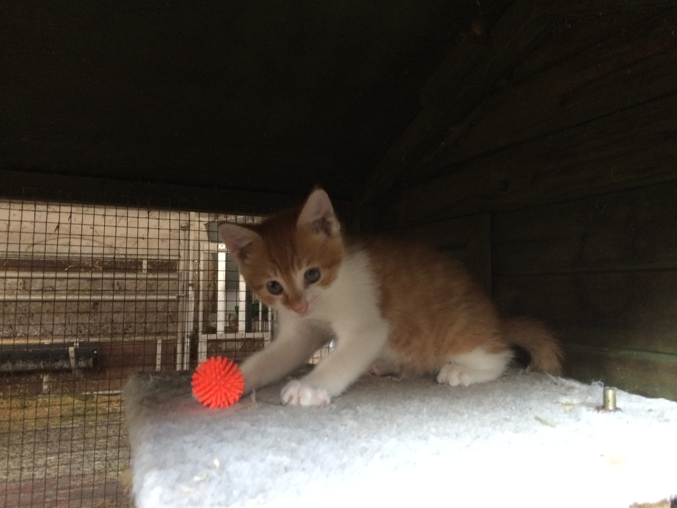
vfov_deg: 48.2
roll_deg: +0.8
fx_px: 567
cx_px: 338
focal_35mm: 29
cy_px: 254
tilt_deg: +5.0
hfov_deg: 61.7
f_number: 2.2
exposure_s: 1/33
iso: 320
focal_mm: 4.15
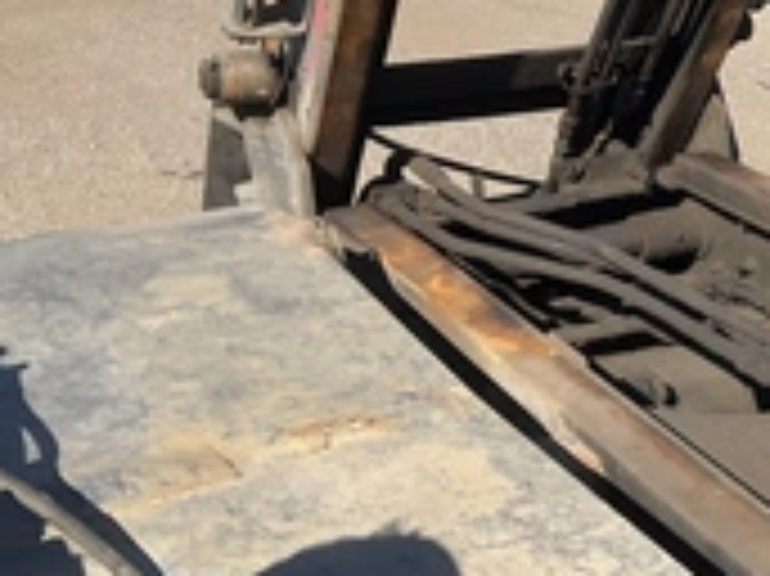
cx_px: 793
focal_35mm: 68
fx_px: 1512
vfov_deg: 21.5
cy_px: 166
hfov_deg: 26.8
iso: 25
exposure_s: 1/1626
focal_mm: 3
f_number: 1.8
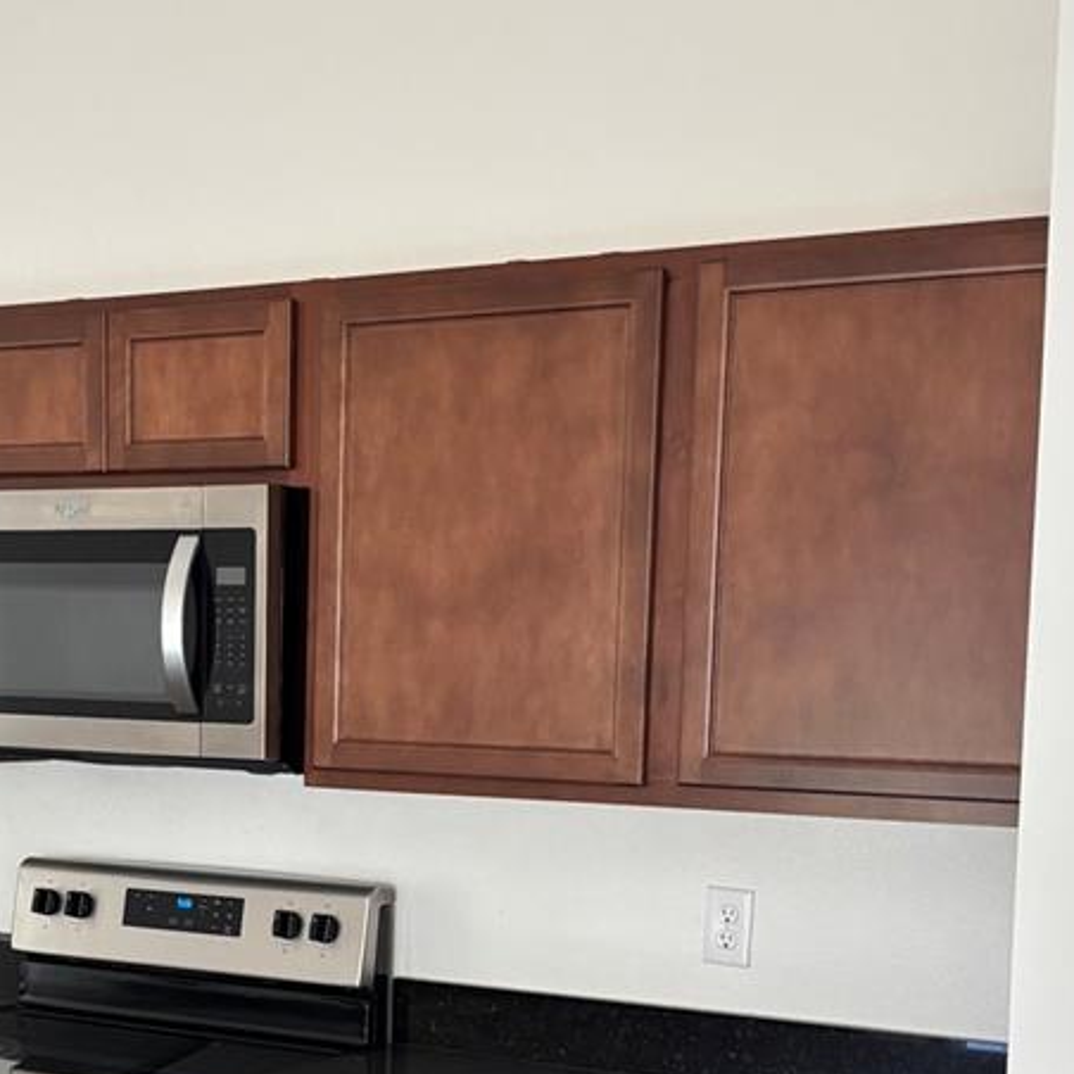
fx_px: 2141
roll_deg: -0.9
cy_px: 853
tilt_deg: -4.4
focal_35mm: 61
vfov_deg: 27.6
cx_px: 402
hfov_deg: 28.1
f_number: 1.6
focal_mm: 5.96
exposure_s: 1/60
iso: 200
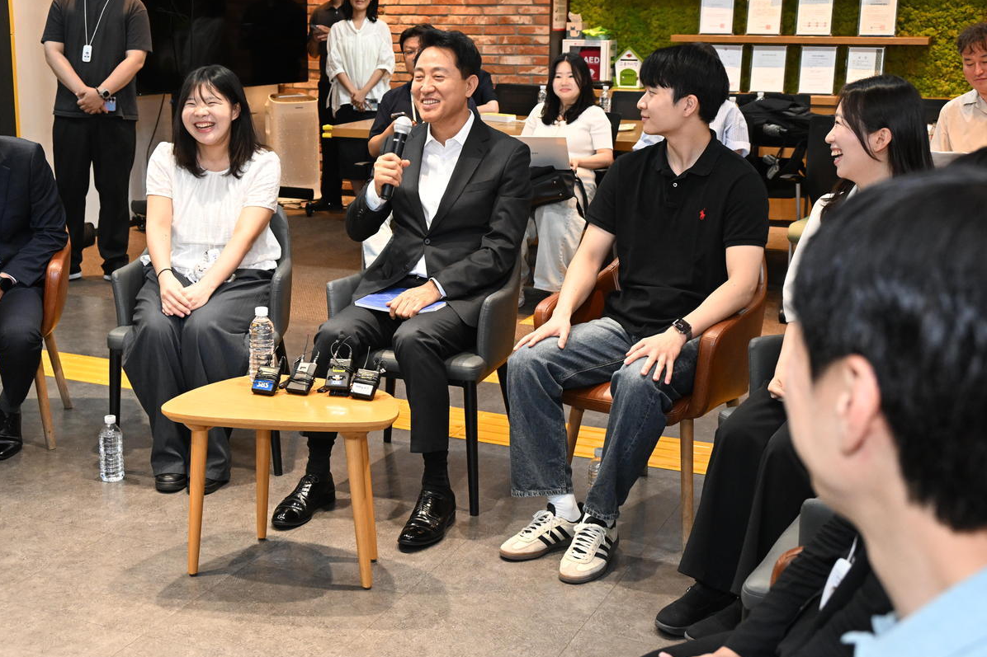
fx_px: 1316
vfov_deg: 28.0
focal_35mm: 48
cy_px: 282
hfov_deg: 41.1
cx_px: 442
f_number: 5.6
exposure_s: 1/100
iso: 4000
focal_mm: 41
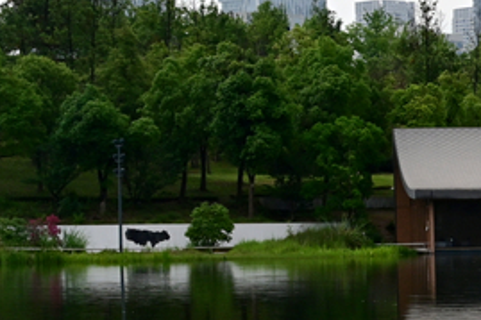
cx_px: 941
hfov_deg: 10.9
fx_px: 2323
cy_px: 399
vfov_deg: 7.8
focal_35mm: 174
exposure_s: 1/200
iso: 400
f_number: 14
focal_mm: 39
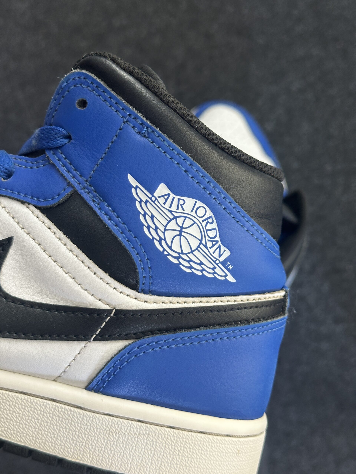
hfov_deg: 30.3
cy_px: 237
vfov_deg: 39.7
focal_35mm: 48
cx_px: 178
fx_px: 658
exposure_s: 1/50
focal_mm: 6.86
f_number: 1.78
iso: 160
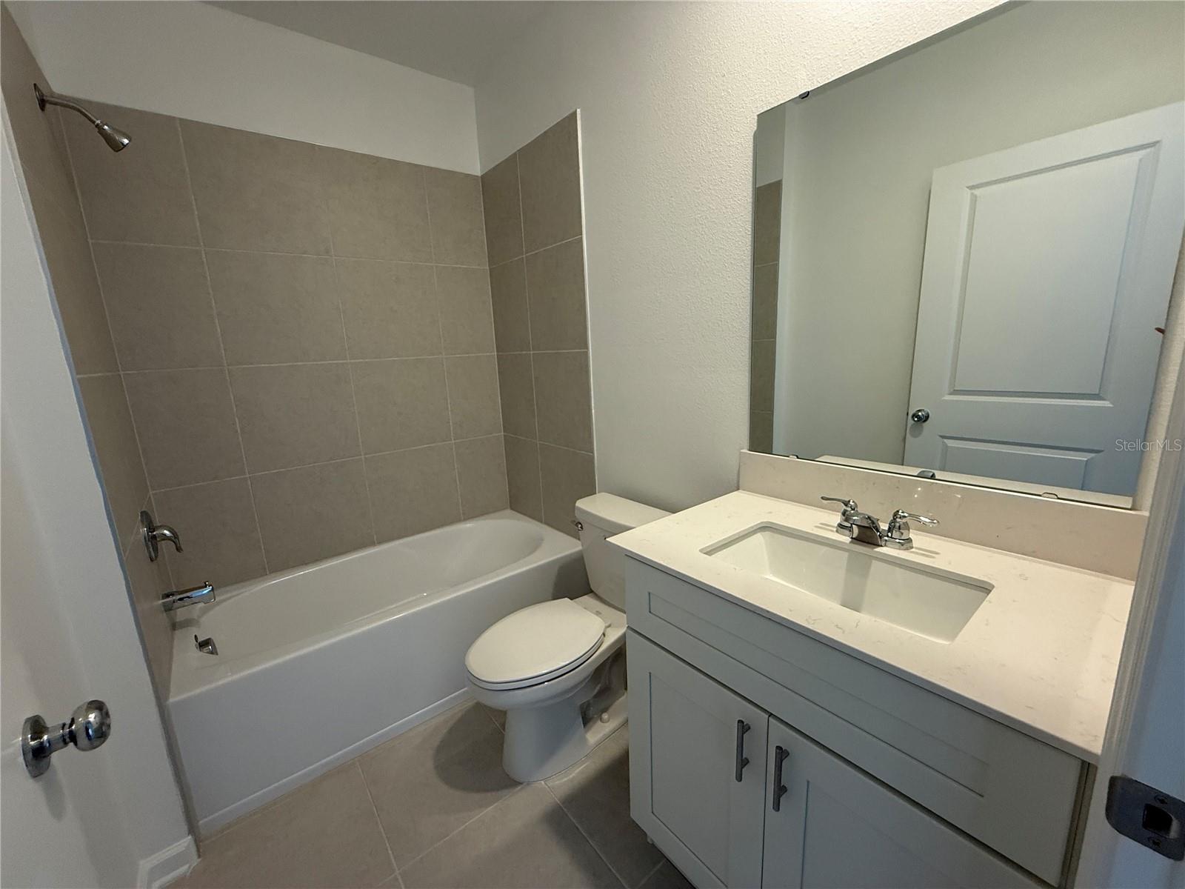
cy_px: 444
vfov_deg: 85.7
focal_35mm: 14
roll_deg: +2.9
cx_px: 592
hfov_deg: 102.1
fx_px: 479
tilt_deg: -10.3
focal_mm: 2.22
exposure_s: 1/120
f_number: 2.2
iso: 250
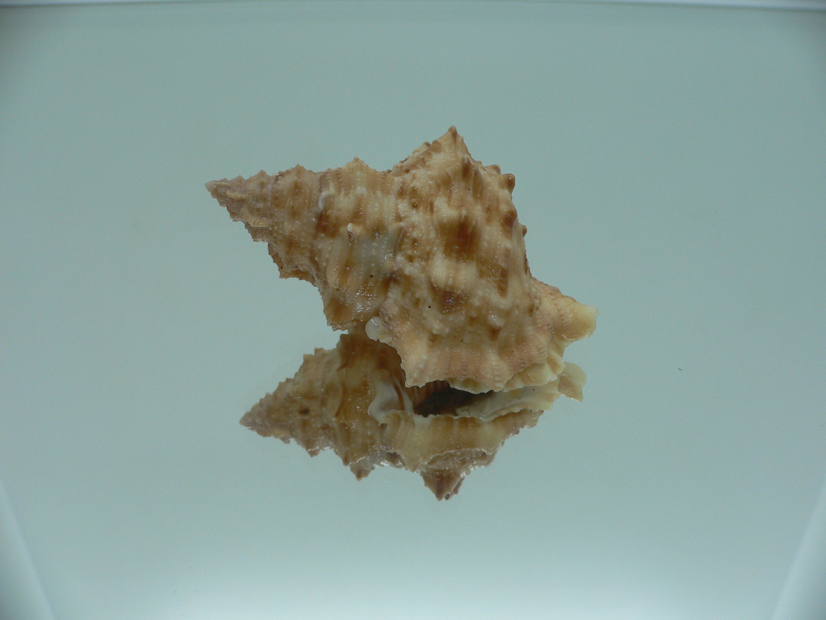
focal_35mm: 35
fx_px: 835
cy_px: 310
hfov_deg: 52.6
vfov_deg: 40.7
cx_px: 413
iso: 80
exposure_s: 1/60
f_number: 2.8
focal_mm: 4.6
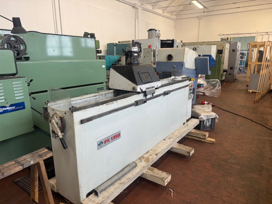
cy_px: 102
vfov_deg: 56.8
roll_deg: +0.8
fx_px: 189
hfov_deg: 71.6
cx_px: 136
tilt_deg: -13.1
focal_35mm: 24
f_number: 1.78
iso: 200
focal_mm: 6.76
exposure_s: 1/100
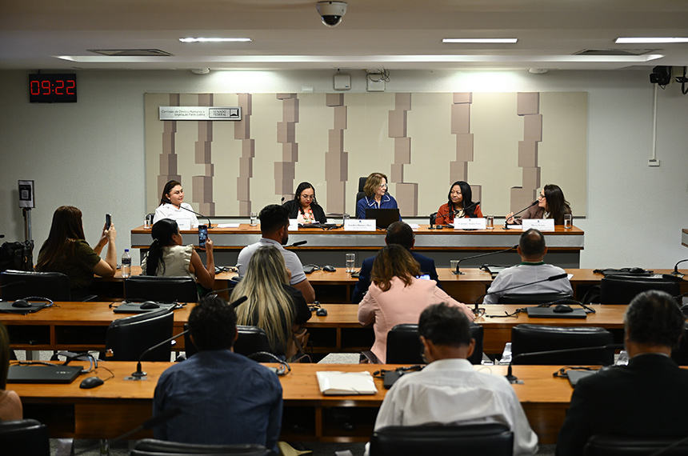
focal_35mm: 49
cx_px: 344
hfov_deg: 40.4
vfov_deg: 27.4
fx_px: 935
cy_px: 228
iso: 800
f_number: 3.2
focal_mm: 49
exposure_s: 1/100
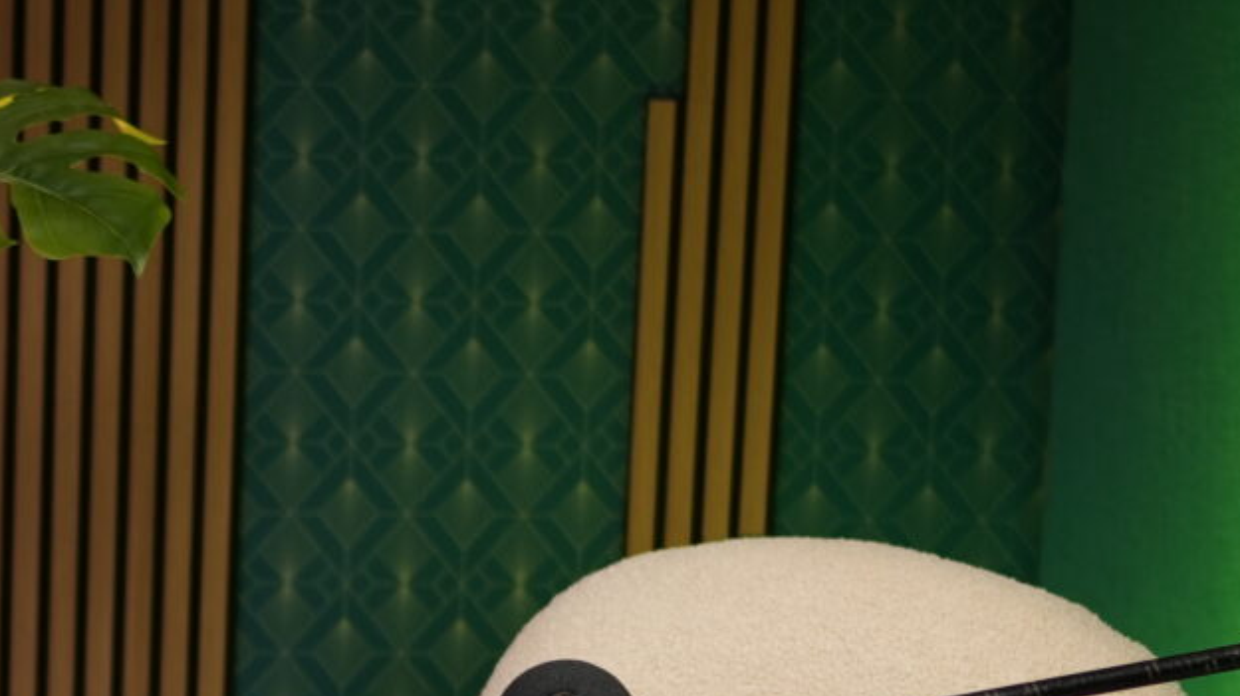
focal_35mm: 103
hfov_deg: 19.6
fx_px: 3385
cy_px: 671
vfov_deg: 11.6
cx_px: -238
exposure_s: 1/100
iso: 200
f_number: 1.8
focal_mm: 24
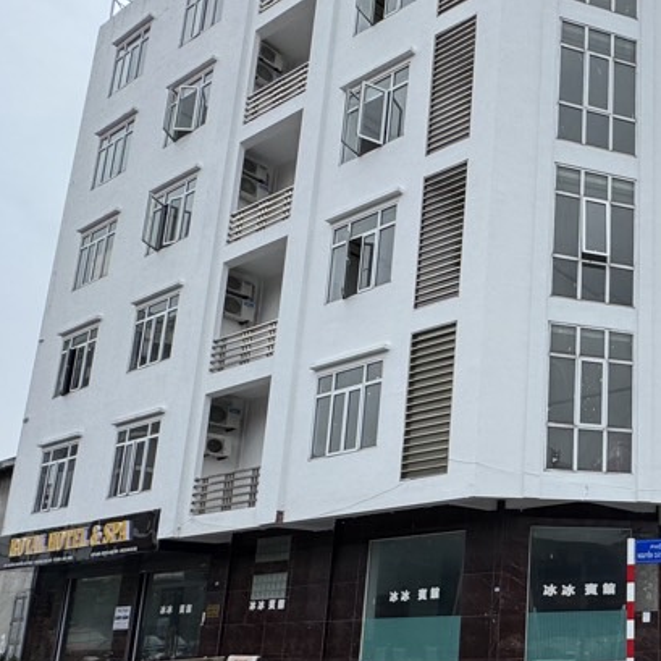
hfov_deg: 39.6
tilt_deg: +10.1
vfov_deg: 50.6
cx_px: 773
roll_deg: +2.6
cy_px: 488
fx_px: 670
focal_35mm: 31
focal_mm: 2.22
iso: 50
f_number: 2.2
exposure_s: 1/700
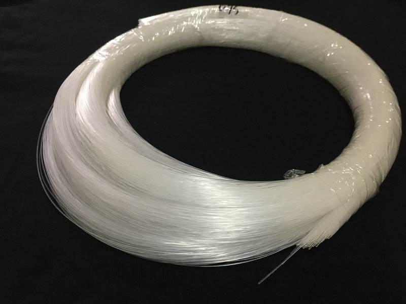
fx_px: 340
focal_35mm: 29
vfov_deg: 48.2
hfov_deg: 61.7
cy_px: 152
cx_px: 203
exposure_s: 1/33
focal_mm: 4.15
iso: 200
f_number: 2.2
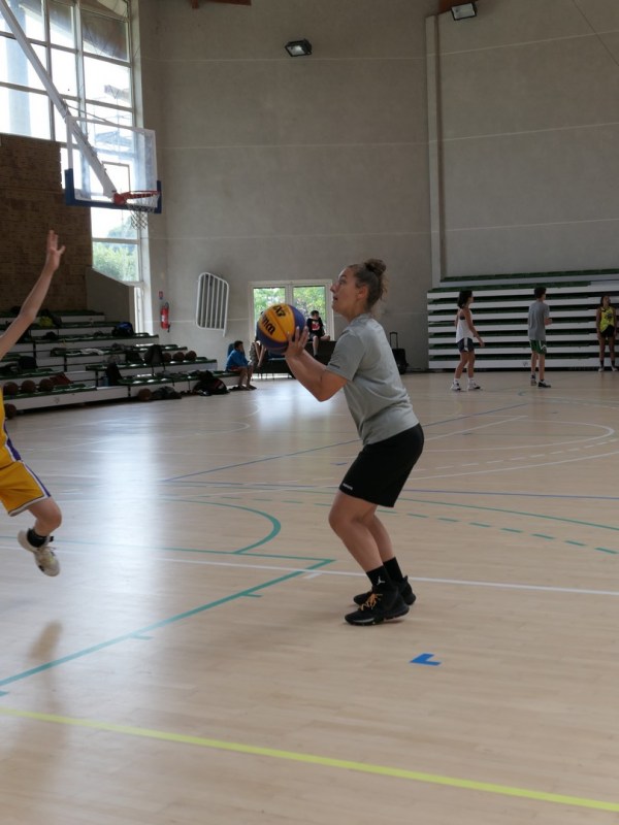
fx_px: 1359
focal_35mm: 57
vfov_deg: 33.8
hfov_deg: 25.7
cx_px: 310
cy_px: 412
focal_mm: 19.2
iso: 200
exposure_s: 1/250
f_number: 2.8
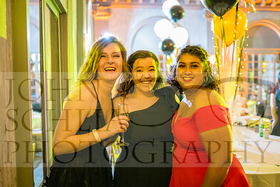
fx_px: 272
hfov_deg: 54.4
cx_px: 140
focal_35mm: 35
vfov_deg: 37.9
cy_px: 94
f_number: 1.4
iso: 6400
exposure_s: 1/50
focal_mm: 35
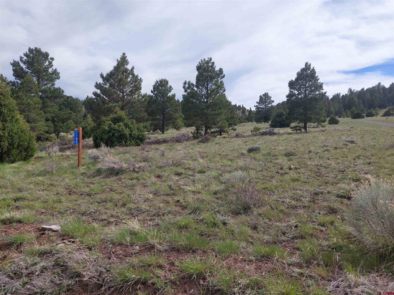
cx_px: 197
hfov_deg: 71.6
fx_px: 273
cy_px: 148
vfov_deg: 56.8
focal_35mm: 24
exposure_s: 1/1850
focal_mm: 5.23
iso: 40
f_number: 1.8
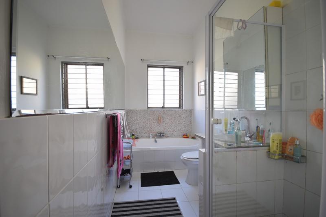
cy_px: 108
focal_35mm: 15
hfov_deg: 100.4
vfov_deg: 77.3
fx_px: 136
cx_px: 163
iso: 100
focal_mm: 10
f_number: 4
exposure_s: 1/15
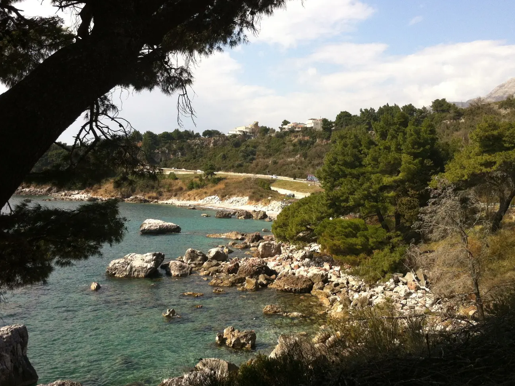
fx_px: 580
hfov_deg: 47.9
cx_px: 255
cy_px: 197
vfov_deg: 36.8
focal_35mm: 39
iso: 80
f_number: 2.8
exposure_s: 1/943
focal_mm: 3.85
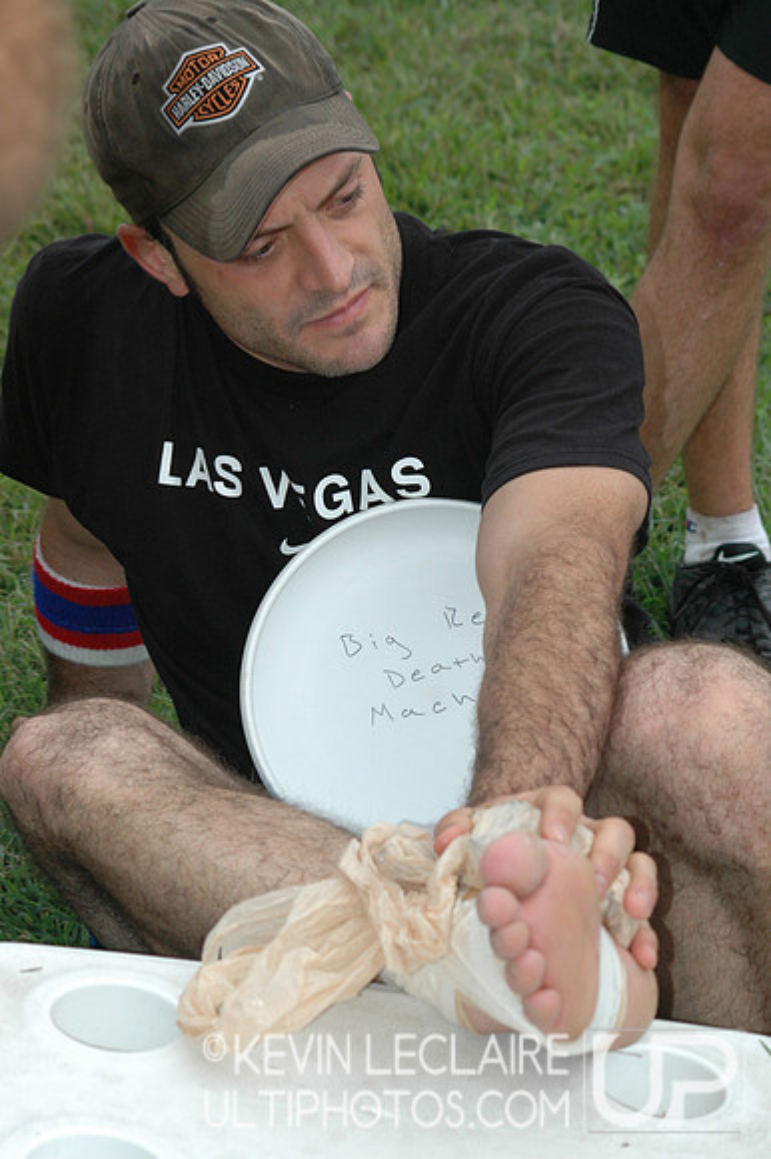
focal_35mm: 105
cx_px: 386
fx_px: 3377
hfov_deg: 13.0
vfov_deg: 19.5
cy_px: 580
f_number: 7.1
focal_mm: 70
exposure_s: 1/200
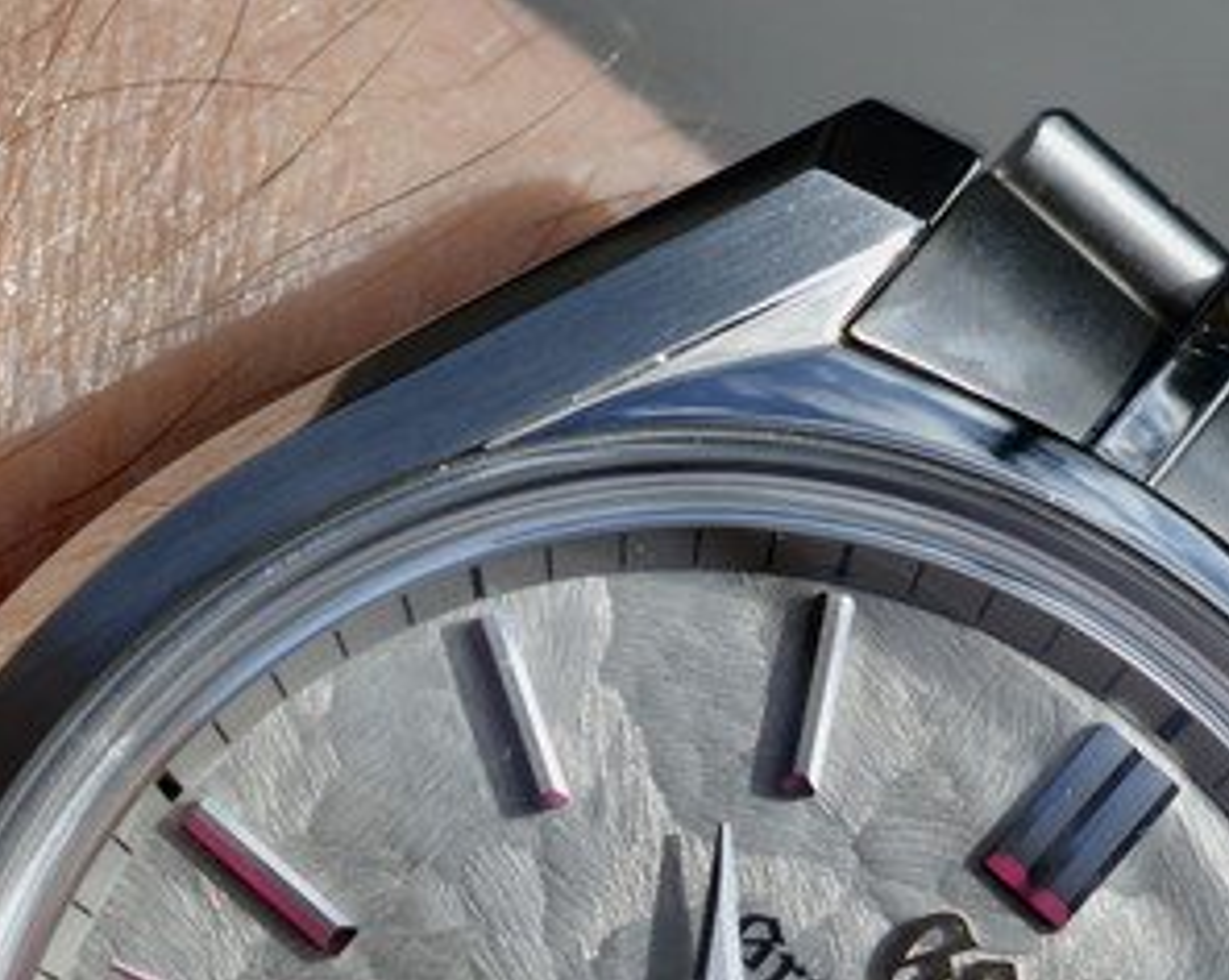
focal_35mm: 229
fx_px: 8319
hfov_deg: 8.4
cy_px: 1321
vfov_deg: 6.7
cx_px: 496
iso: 100
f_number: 9
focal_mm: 40
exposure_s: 1/320
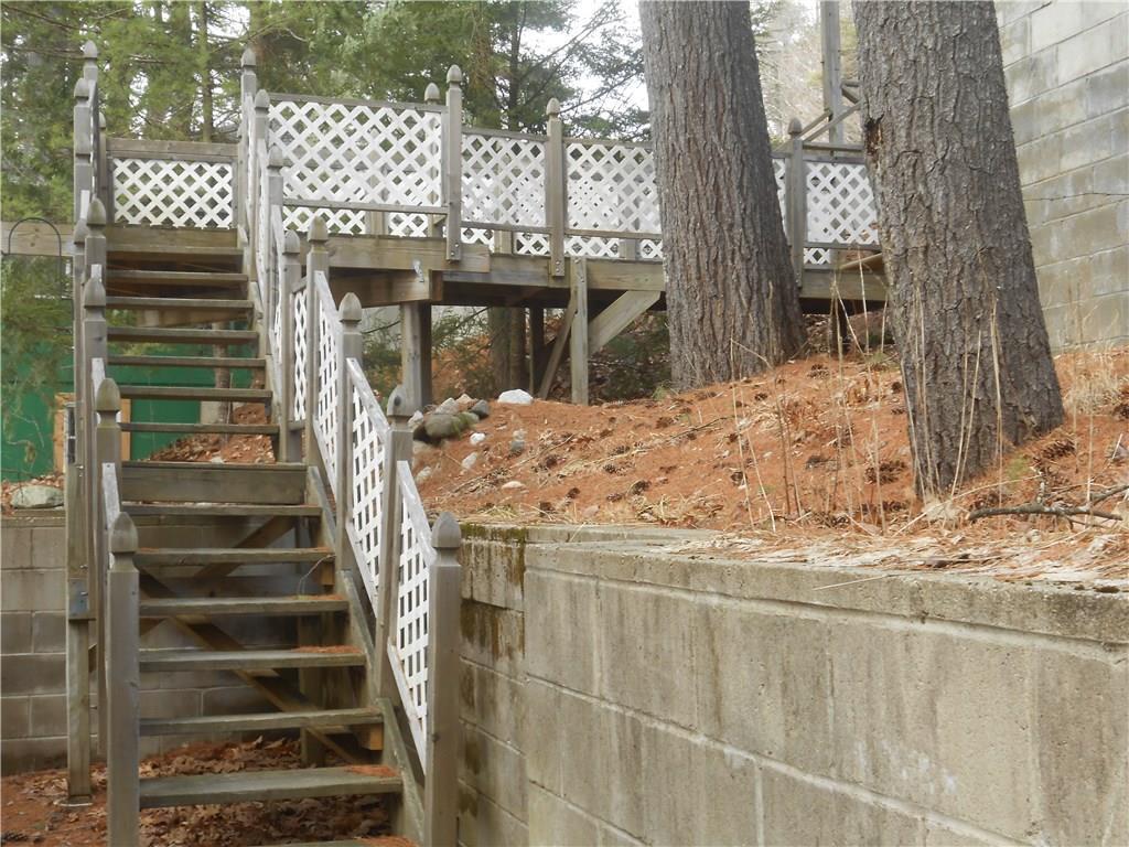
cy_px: 424
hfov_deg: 38.9
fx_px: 1598
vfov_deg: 29.7
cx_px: 564
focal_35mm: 49
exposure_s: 1/60
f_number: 4.8
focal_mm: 8.8
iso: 80
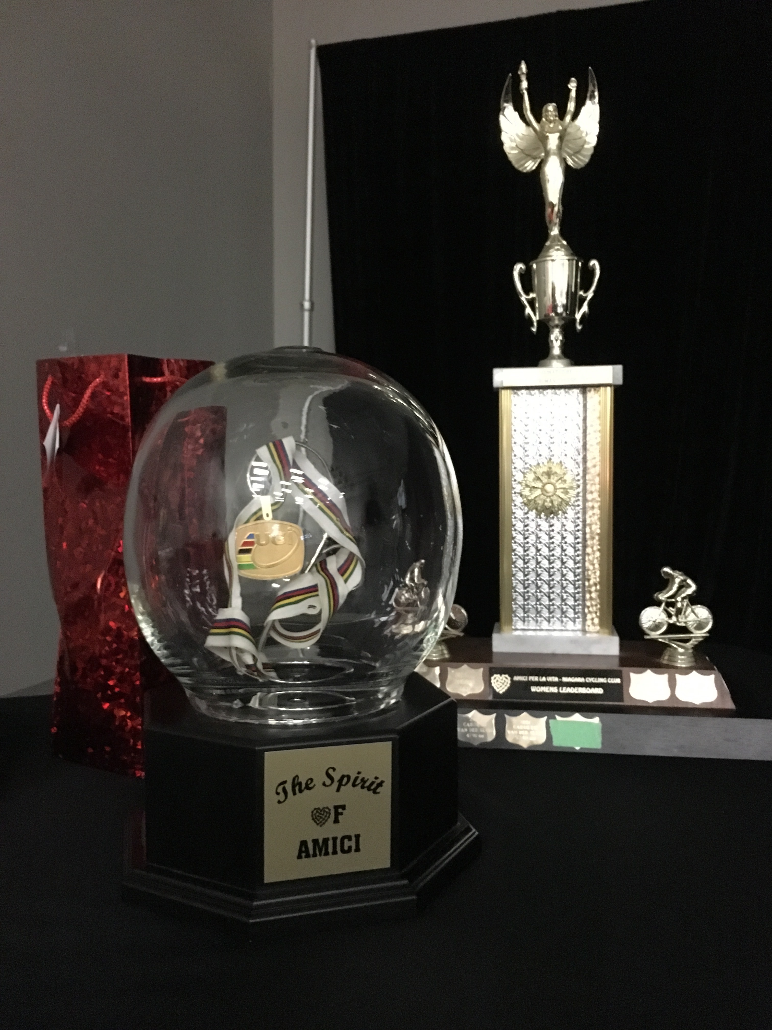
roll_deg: -0.6
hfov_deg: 48.2
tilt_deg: -3.1
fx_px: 862
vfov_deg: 61.7
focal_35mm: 29
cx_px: 386
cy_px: 515
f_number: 2.2
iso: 1000
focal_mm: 4.15
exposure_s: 1/15
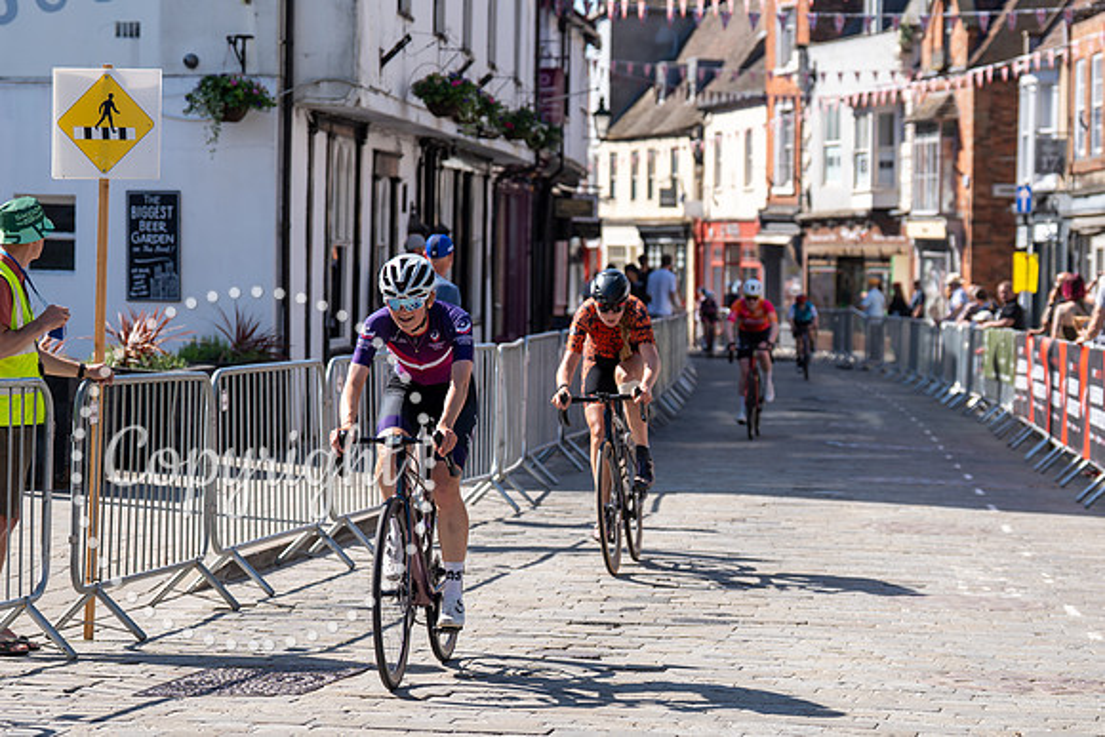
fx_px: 3288
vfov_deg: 12.8
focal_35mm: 107
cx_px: 483
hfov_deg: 19.1
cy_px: 355
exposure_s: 1/1000
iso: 100
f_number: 3.5
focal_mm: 79
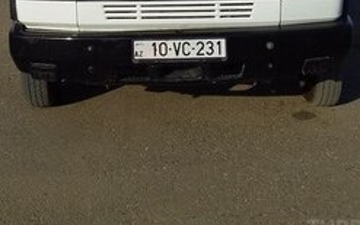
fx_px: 647
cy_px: -108
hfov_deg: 31.0
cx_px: 153
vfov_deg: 17.7
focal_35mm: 66
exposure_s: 1/2105
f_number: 2.2
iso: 40
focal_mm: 3.3
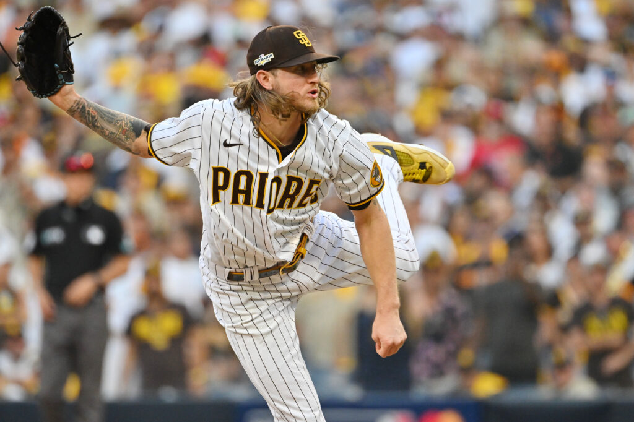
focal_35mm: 600
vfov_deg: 2.3
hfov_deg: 3.4
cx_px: 317
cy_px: 211
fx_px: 10563
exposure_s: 1/2500
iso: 2000
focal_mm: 400
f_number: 4
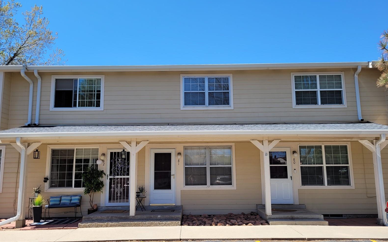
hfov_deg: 66.5
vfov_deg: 44.5
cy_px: 134
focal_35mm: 28
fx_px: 296
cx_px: 196
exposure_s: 1/1347
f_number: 1.8
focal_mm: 5.4
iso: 40
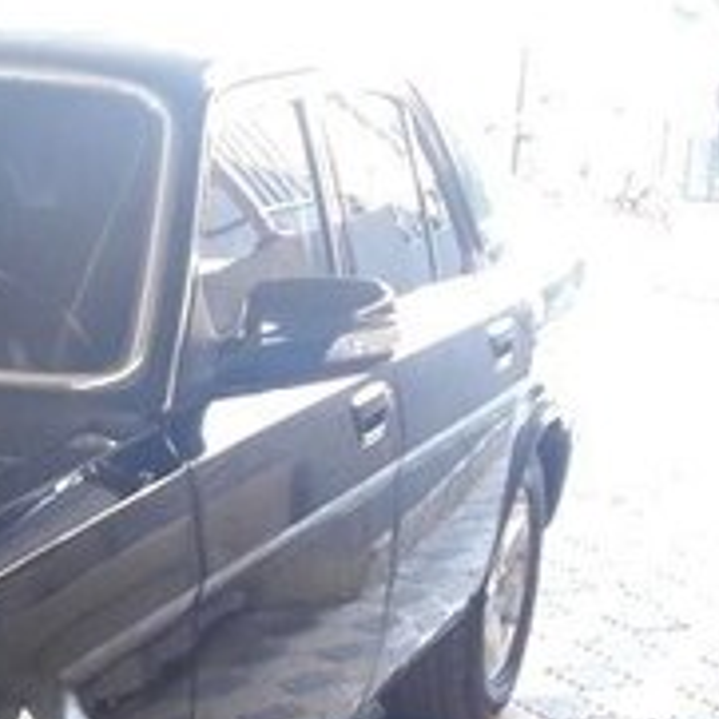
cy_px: 677
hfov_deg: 17.0
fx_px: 2115
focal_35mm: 90
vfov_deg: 18.9
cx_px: -429
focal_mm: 3.7
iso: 200
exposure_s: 1/33
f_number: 1.9
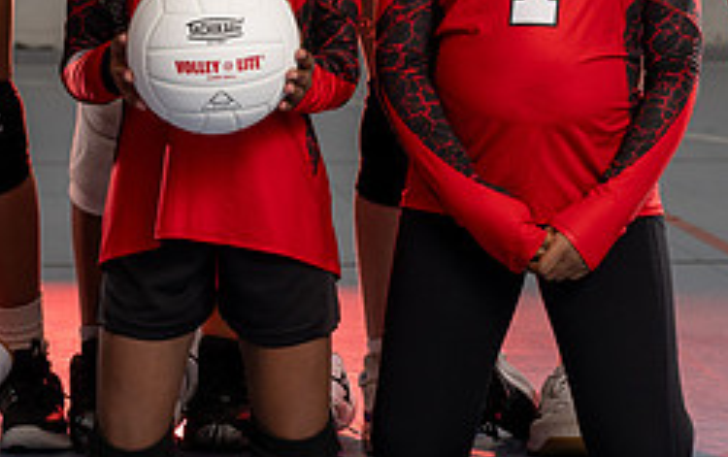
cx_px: 166
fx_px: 3636
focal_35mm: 183
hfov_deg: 11.4
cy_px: -151
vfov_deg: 7.1
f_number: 5.6
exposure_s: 1/100
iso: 200
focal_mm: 70
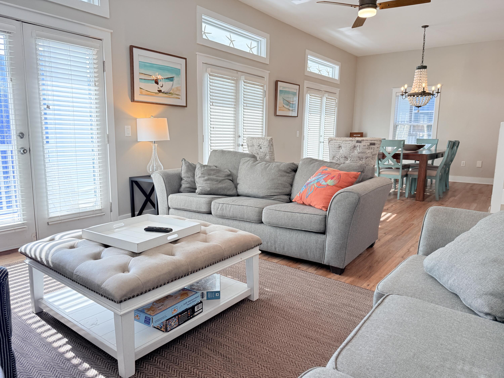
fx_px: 349
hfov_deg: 71.6
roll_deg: -0.3
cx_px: 252
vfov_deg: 56.8
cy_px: 189
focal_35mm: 24
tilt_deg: -9.7
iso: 100
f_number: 1.78
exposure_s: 1/293
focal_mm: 6.76
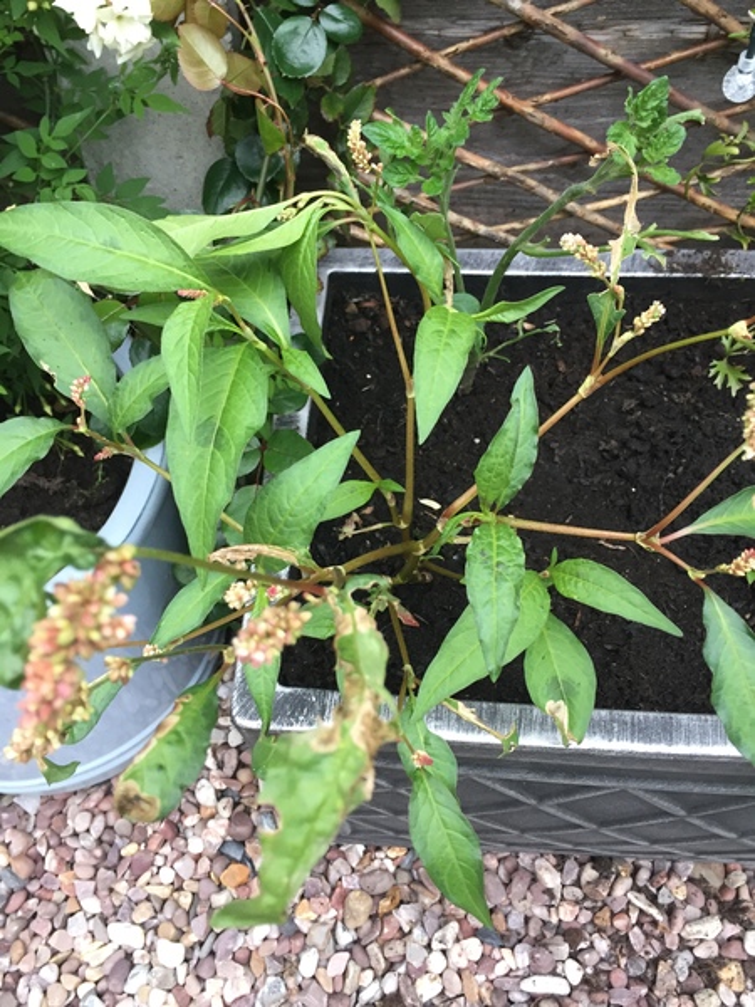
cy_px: 504
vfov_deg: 61.7
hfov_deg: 48.2
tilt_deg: -55.9
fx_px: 843
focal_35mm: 29
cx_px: 378
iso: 64
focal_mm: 4.15
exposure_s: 1/33
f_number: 2.2
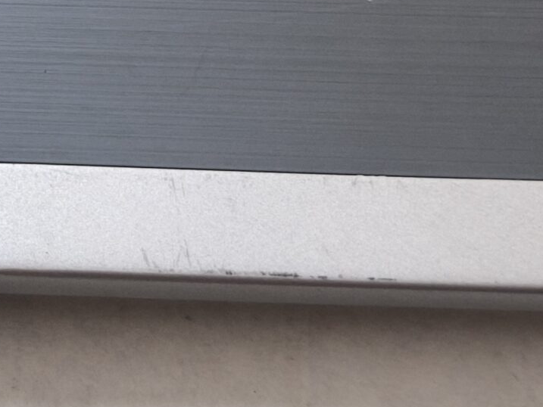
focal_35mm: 125
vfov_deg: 11.5
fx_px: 1961
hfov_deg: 15.1
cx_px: -157
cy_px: -157
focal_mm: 6.57
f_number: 1.6
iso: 640
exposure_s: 1/50
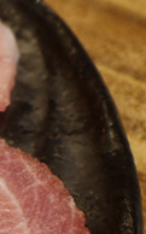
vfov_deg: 12.5
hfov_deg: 6.5
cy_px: 276
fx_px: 1046
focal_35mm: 164
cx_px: -439
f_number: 2
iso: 250
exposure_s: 1/60
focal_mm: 15
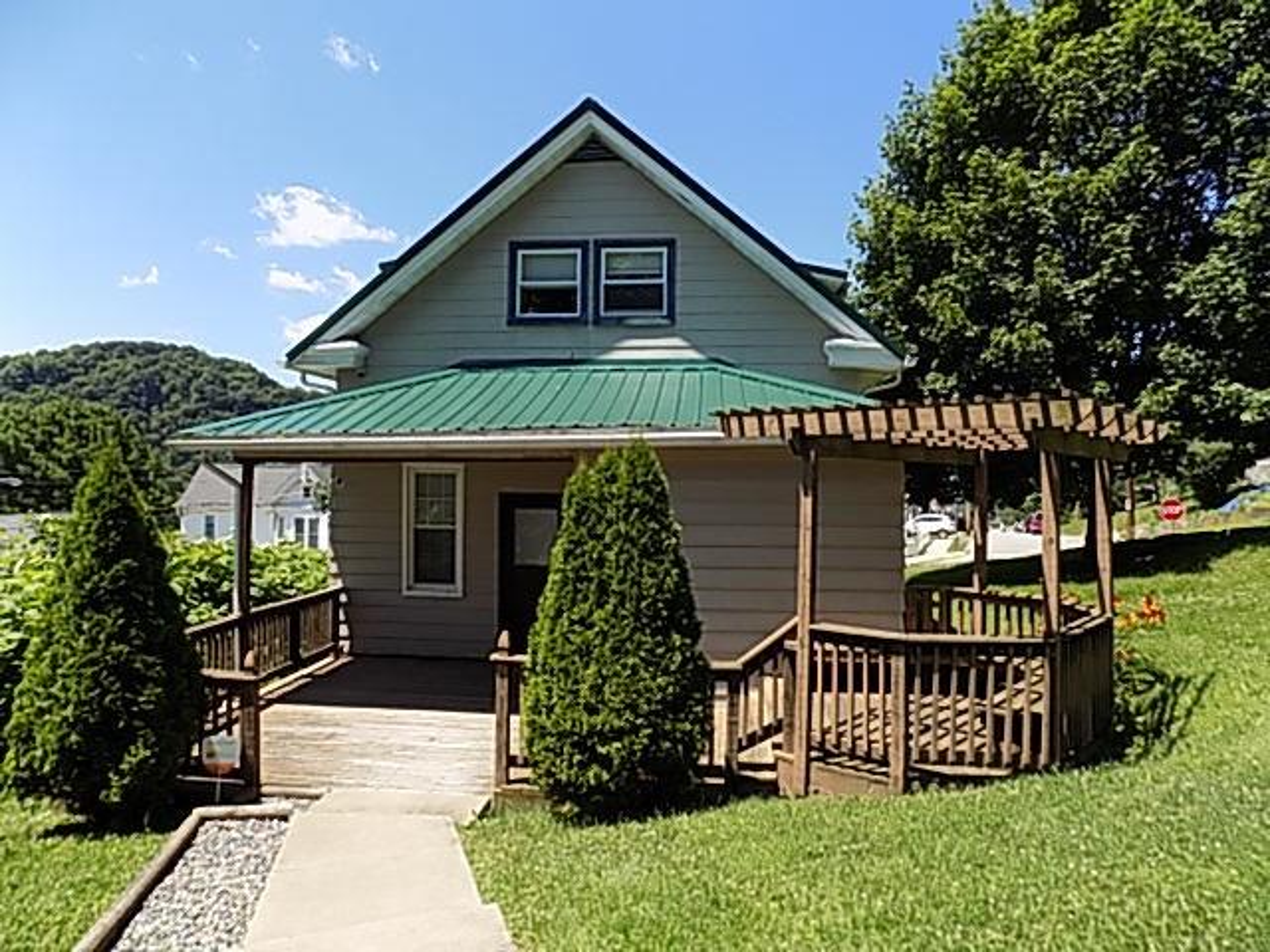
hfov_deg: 73.9
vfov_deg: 58.9
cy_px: 476
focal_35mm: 23
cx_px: 635
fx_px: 844
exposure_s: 1/640
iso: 80
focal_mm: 4
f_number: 3.1
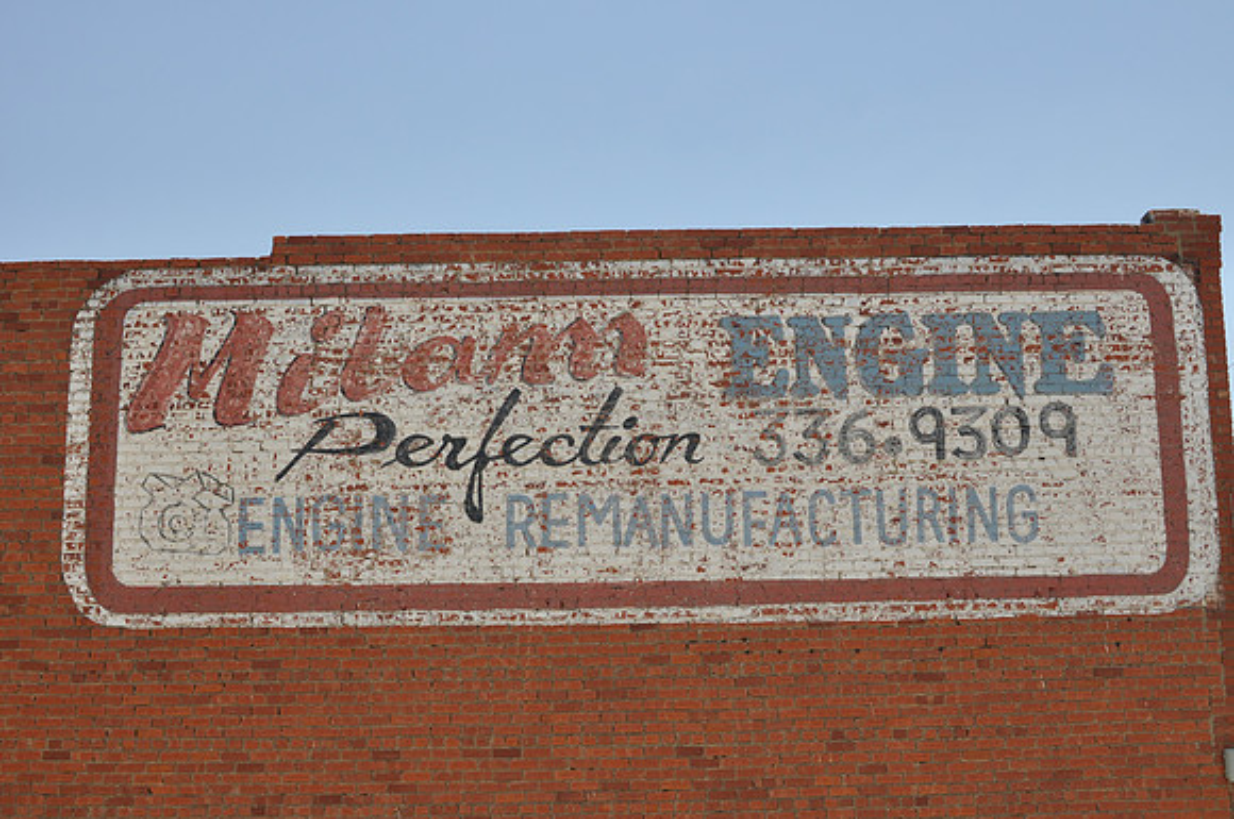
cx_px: 617
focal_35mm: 52
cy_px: 410
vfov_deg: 25.7
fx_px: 1797
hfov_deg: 37.9
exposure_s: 1/200
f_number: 7.1
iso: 200
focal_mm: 35
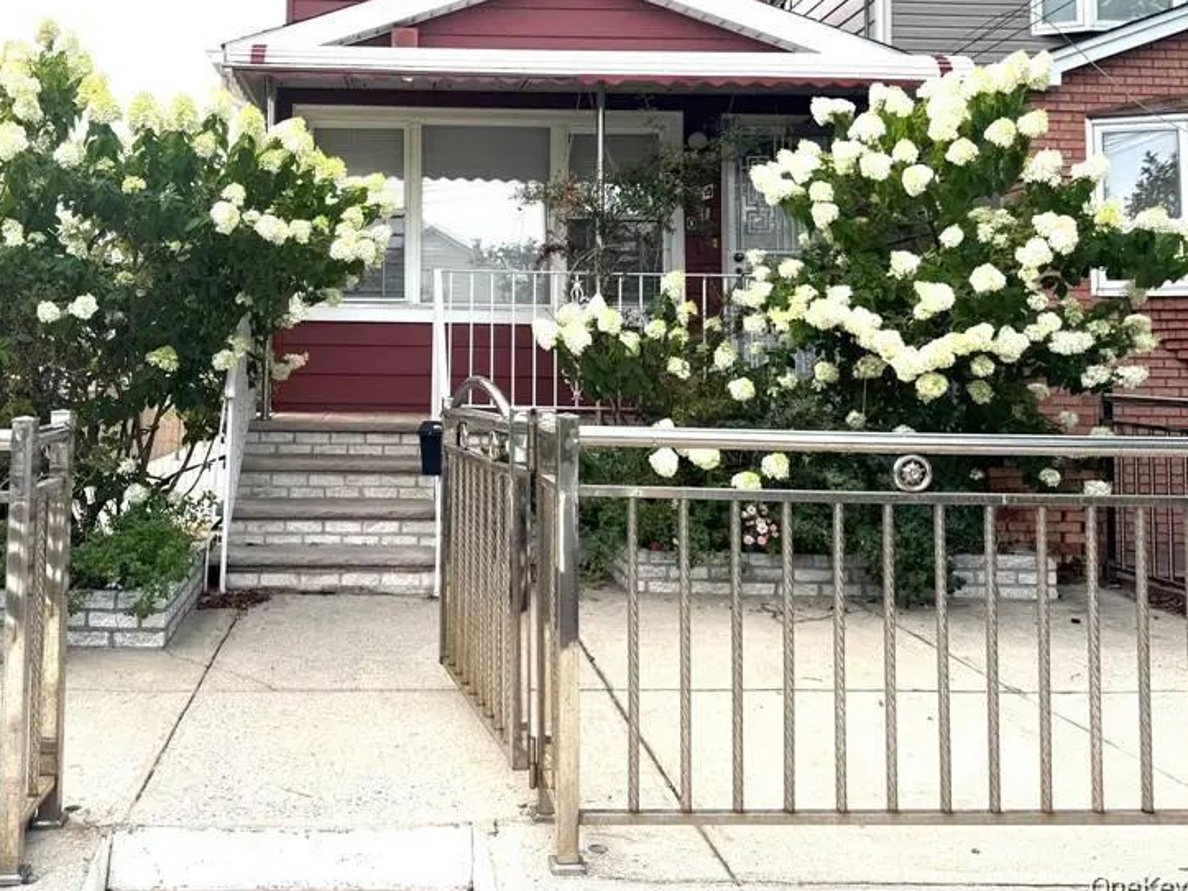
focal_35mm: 34
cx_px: 414
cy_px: 275
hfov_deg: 53.1
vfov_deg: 41.1
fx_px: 1167
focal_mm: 6.76
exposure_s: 1/925
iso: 80
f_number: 1.78
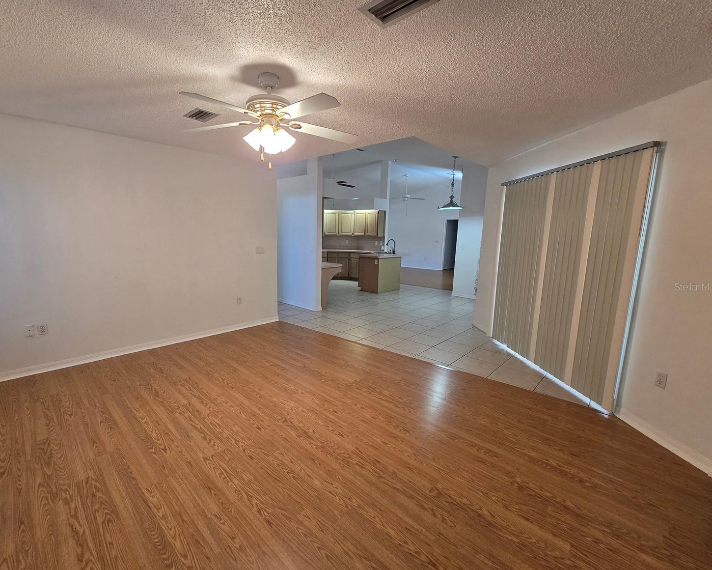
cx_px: 328
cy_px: 286
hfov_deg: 100.5
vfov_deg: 88.0
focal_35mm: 14
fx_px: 295
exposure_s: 1/60
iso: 200
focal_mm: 2.2
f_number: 2.2
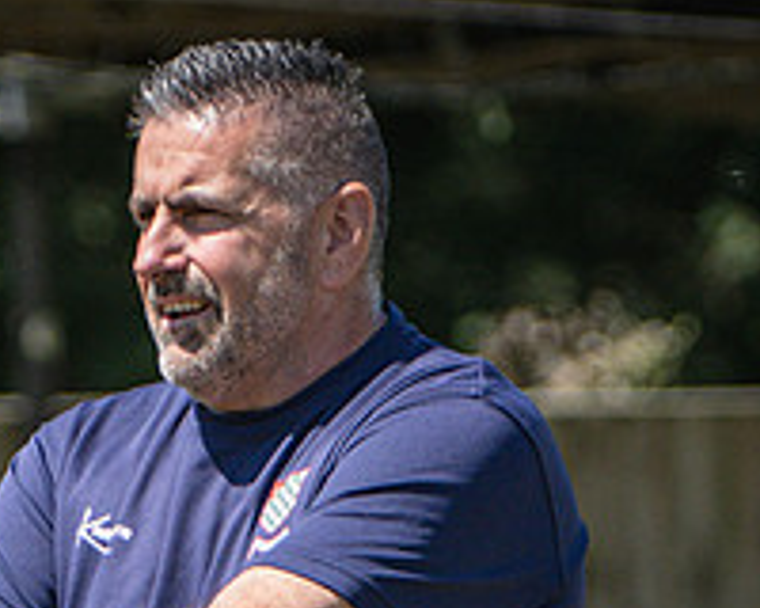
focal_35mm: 2253
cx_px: 46
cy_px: 1008
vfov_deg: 0.7
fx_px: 50677
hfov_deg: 0.9
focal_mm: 400
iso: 400
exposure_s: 1/1600
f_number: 4
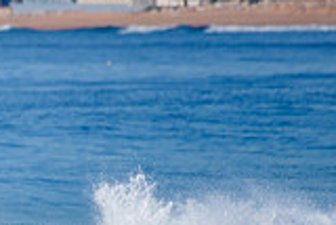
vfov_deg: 0.8
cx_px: -227
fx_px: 16955
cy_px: 277
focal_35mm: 1815
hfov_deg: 1.1
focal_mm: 500
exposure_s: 1/1600
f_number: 5.6
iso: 125
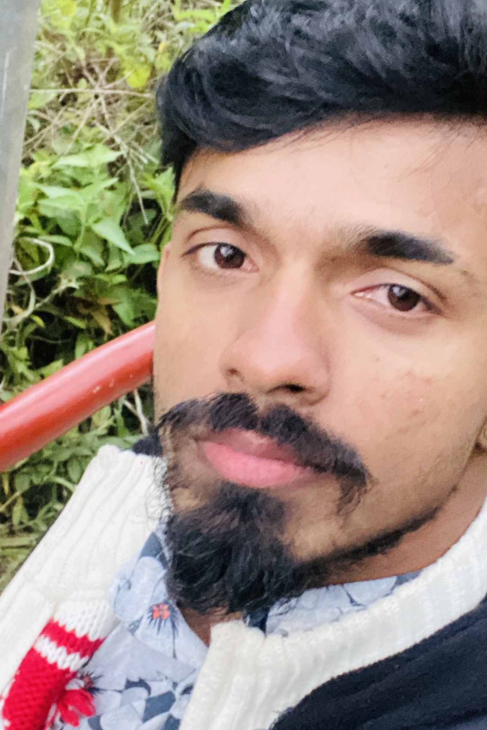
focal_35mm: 57
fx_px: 1156
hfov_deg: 23.8
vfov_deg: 35.0
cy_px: 334
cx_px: 264
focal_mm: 2.71
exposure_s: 1/16
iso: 800
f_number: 2.2
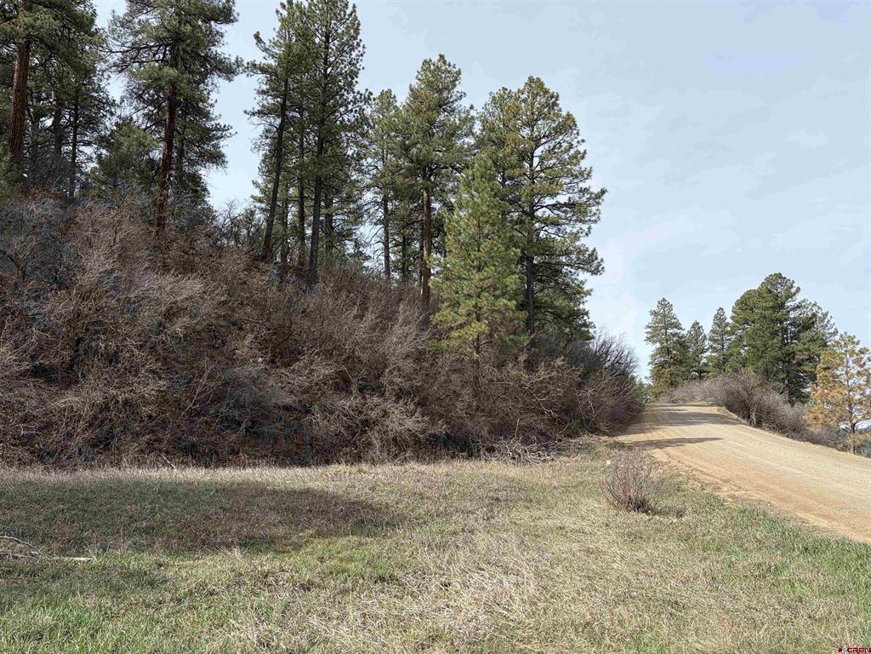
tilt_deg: +10.2
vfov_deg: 53.1
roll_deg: -0.7
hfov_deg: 67.3
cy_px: 327
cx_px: 436
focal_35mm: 26
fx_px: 654
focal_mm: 5.96
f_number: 1.6
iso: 64
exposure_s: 1/3623
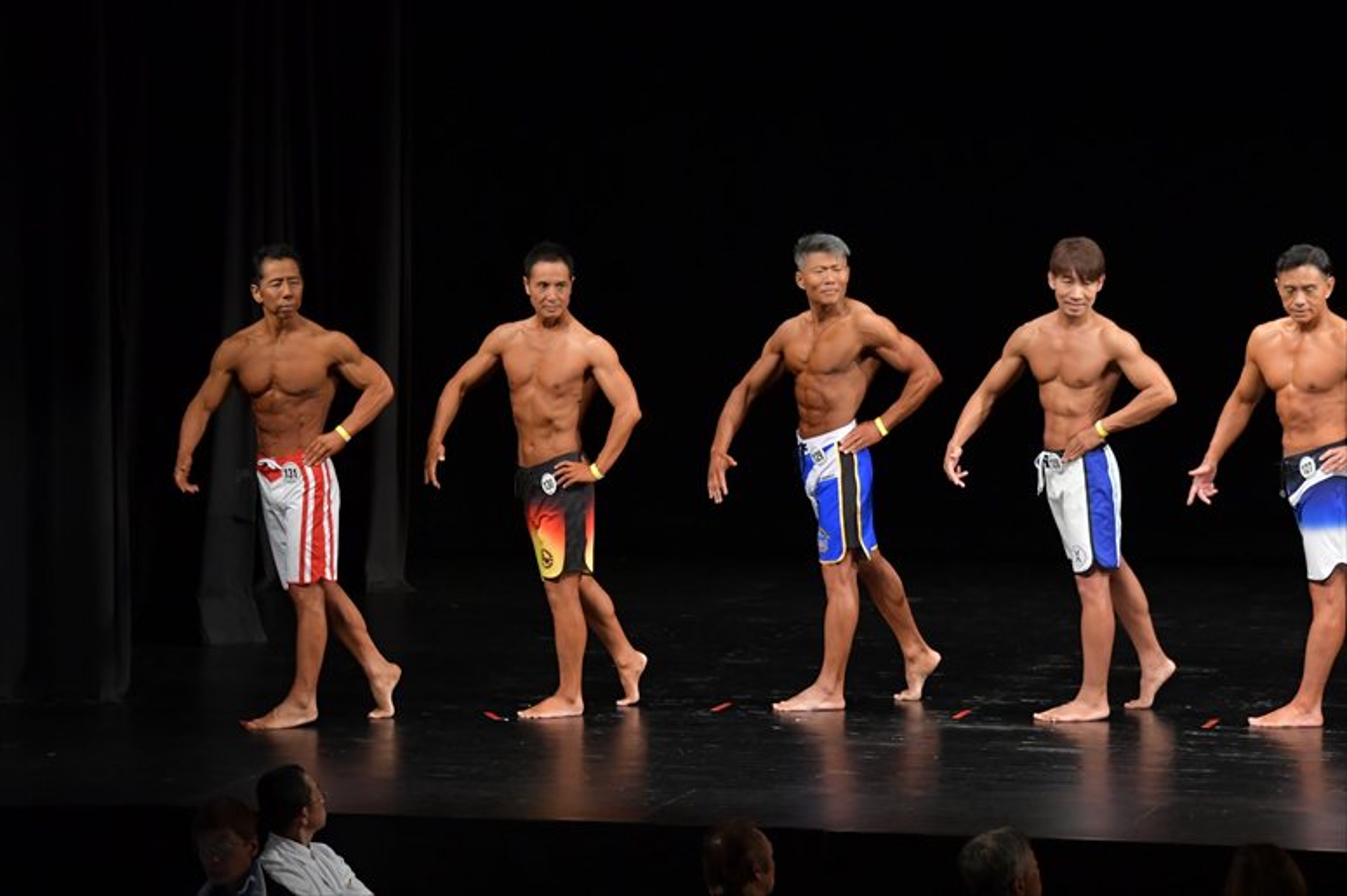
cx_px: 674
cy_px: 448
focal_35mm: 174
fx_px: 6507
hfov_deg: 11.8
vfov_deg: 7.9
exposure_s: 1/400
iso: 3200
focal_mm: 116
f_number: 5.6
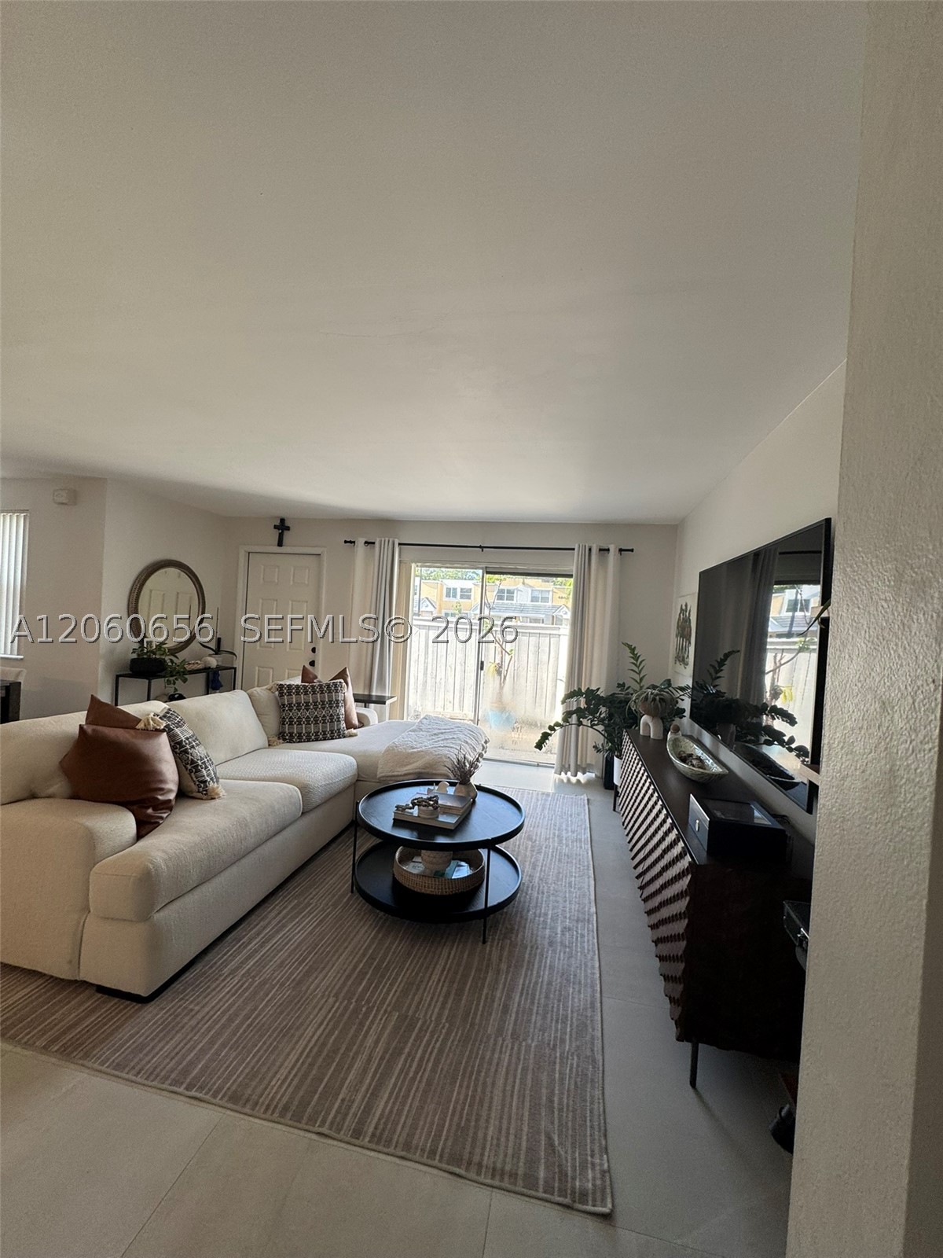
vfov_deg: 102.1
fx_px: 509
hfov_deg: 85.7
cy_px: 629
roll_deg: -2.3
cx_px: 472
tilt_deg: -1.1
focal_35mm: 14
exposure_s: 1/99
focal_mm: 2.22
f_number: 2.2
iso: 50
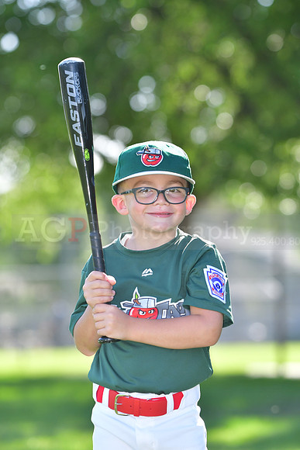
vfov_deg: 10.2
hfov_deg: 6.8
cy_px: 225
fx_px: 2530
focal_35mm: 202
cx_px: 150
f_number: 4
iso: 400
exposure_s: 1/1000
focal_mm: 135
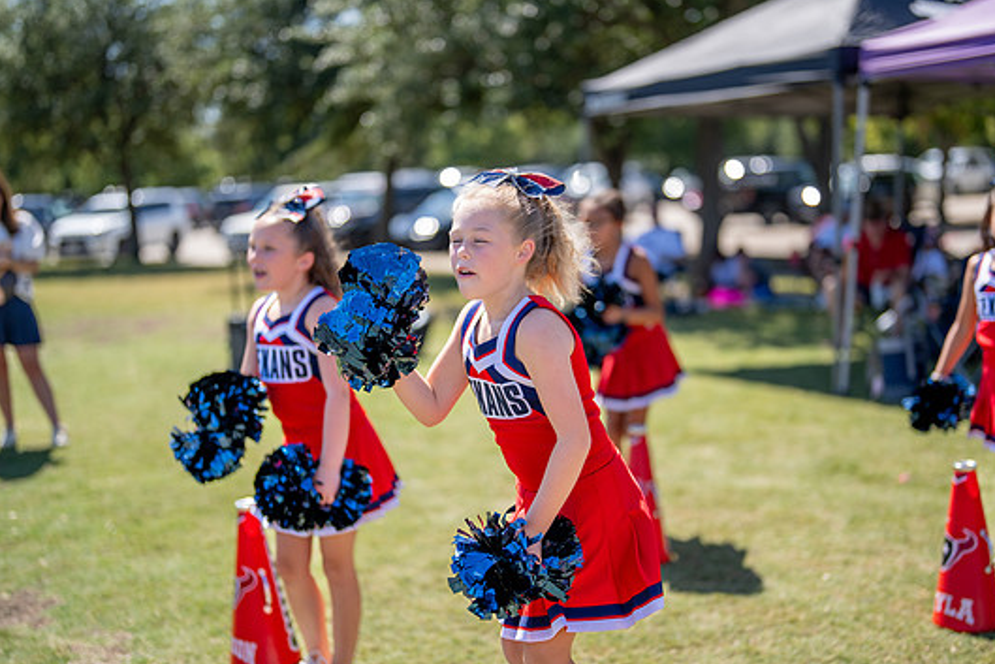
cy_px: 356
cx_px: 527
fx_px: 1520
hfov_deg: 36.2
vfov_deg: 24.6
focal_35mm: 55
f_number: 1.2
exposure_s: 1/8000
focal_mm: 50
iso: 160
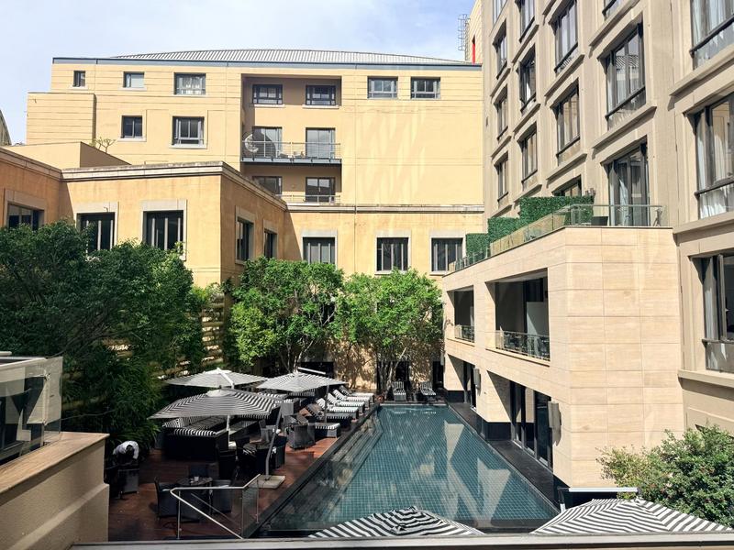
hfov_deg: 71.6
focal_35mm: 24
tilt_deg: +4.0
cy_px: 275
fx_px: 509
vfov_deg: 56.8
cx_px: 367
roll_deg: -0.3
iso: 80
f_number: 1.78
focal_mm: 6.76
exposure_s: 1/4975
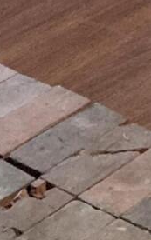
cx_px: 453
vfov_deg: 8.2
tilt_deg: -5.6
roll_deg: -0.5
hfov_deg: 5.7
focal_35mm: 215
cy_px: -483
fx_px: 1413
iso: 320
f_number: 1.8
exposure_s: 1/40
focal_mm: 3.99
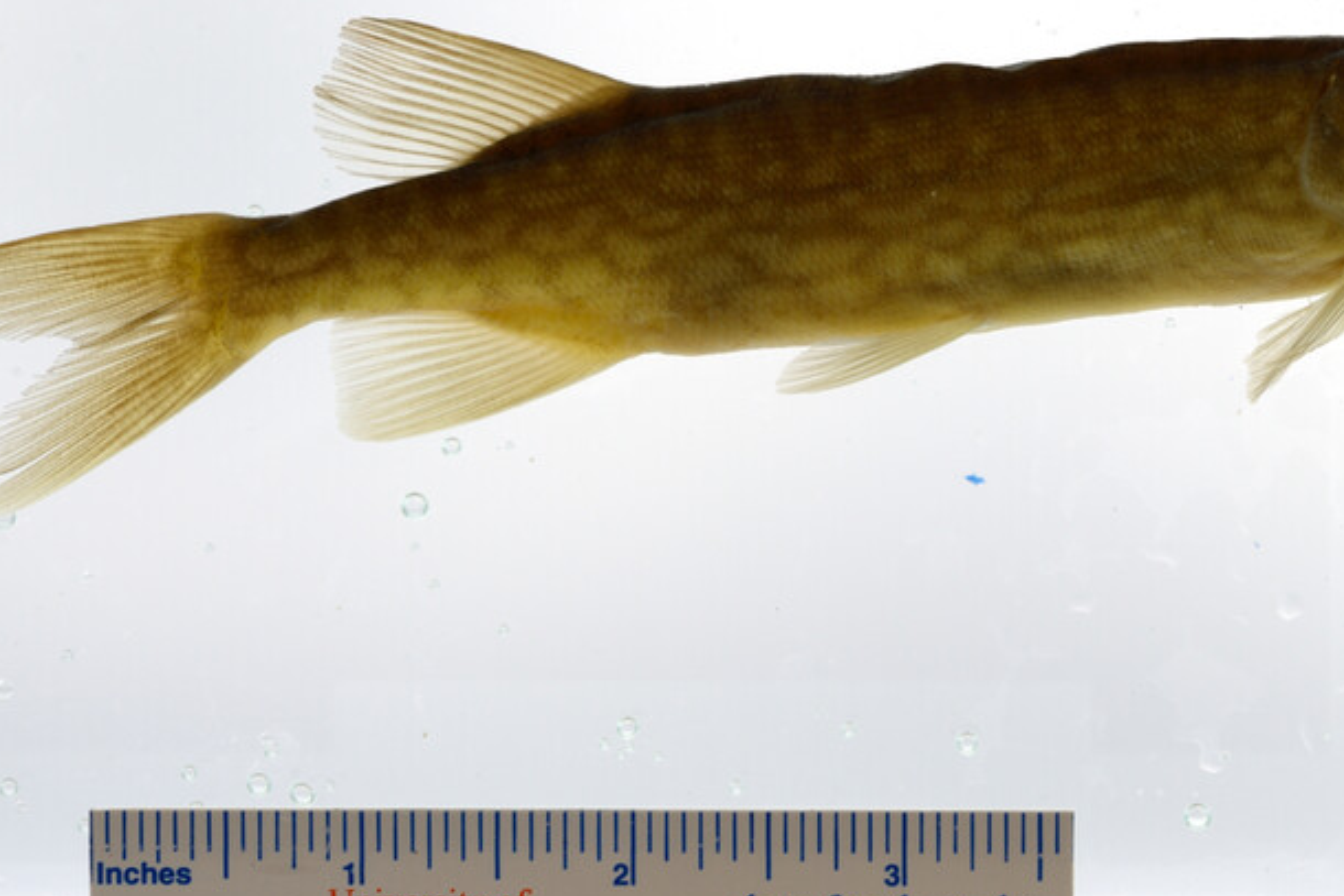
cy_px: 400
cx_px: 1128
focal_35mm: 118
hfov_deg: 17.2
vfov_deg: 11.6
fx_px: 4406
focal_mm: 60
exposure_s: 1/60
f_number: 16
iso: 100
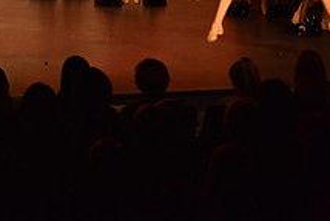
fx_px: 1743
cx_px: -105
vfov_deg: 7.2
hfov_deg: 10.6
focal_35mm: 190
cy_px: -49
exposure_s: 1/320
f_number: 4
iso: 2000
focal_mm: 70
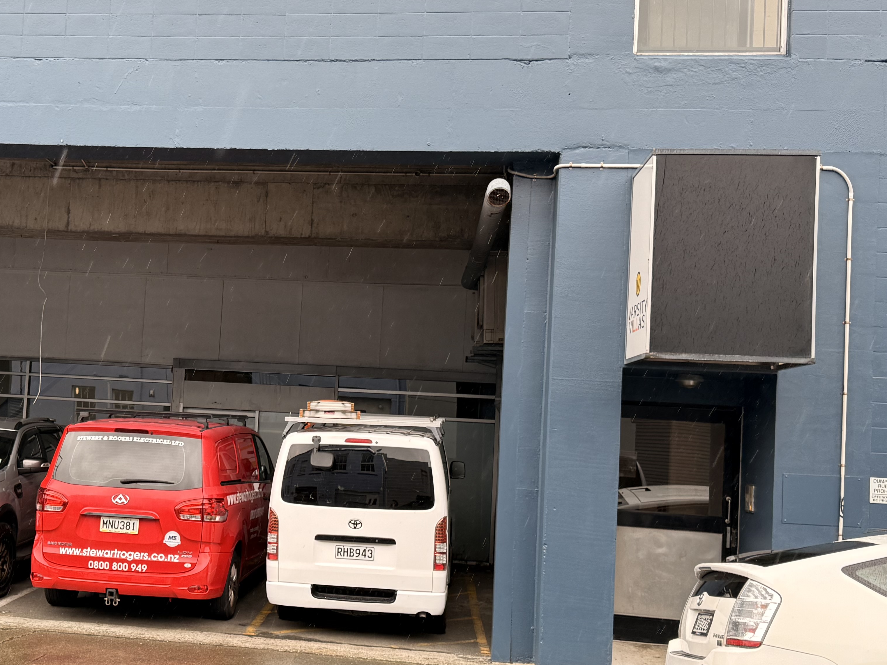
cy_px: 369
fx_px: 1153
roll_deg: -3.3
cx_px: 245
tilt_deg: +3.3
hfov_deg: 41.1
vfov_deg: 32.2
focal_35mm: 45
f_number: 1.78
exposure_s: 1/301
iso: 100
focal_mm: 6.76
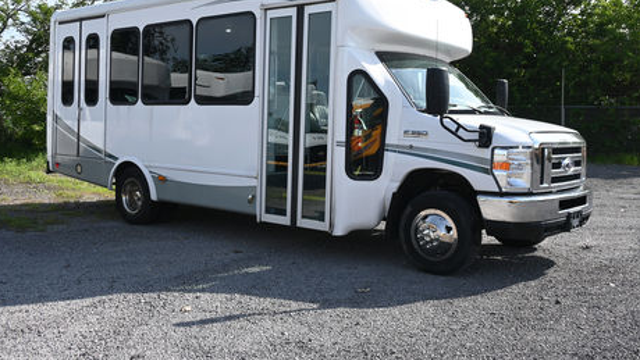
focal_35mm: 49
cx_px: 317
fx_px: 828
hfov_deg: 42.2
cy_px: 147
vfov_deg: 24.5
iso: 100
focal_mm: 30.5
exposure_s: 1/320
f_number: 6.3
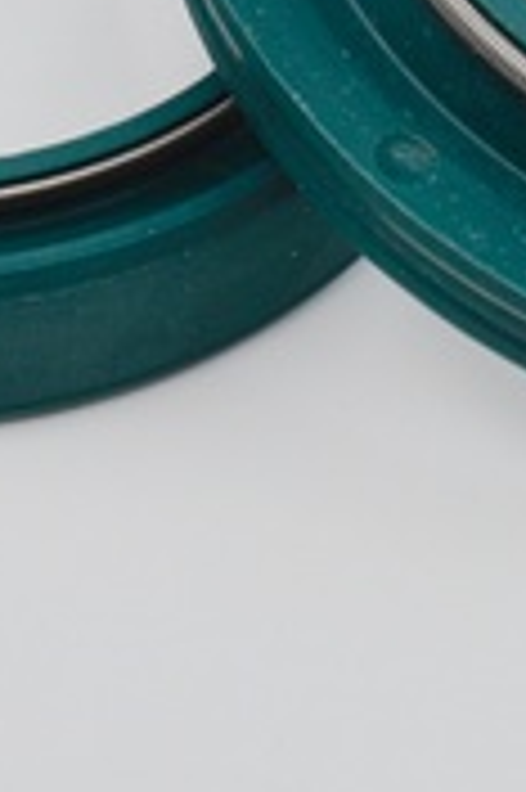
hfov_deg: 1.9
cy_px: -99
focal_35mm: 716
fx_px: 15728
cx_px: 400
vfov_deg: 2.9
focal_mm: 105
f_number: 6.3
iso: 100
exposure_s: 1/160
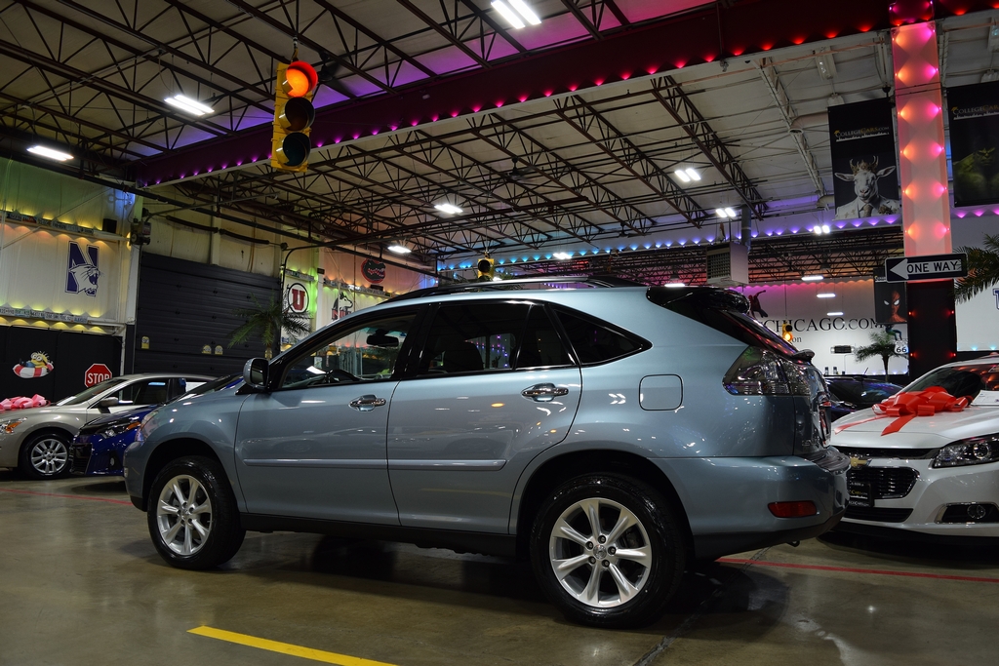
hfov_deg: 67.4
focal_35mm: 27
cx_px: 500
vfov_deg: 47.9
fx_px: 749
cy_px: 333
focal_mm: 18
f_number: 4
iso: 400
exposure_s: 1/60
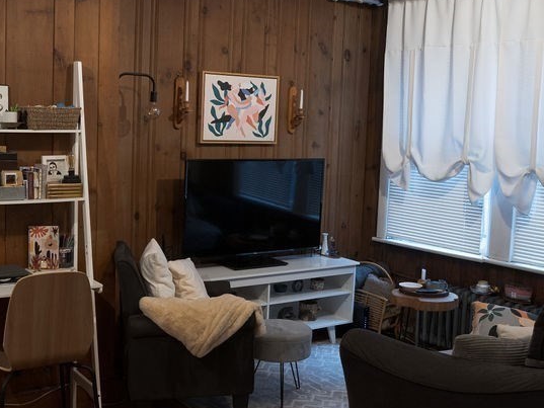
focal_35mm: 44
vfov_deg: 32.9
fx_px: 692
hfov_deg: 42.7
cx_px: 220
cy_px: 186
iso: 320
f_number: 2.8
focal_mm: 16
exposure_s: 1/30
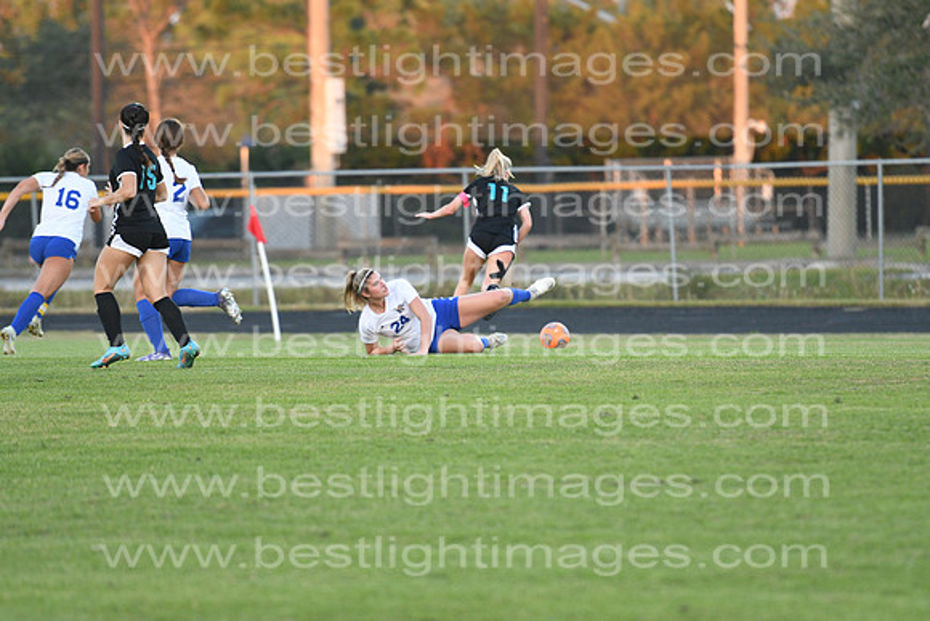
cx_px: 465
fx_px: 7751
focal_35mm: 300
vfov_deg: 4.6
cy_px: 310
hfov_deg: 6.9
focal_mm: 200
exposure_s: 1/800
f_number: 2.8
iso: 1250
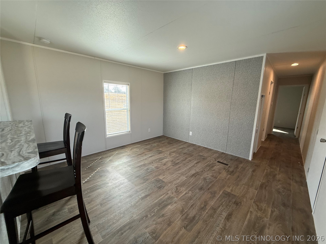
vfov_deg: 85.7
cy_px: 122
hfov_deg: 102.1
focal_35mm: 14
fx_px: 132
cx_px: 163
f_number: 2.2
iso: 125
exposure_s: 1/120
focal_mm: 2.22
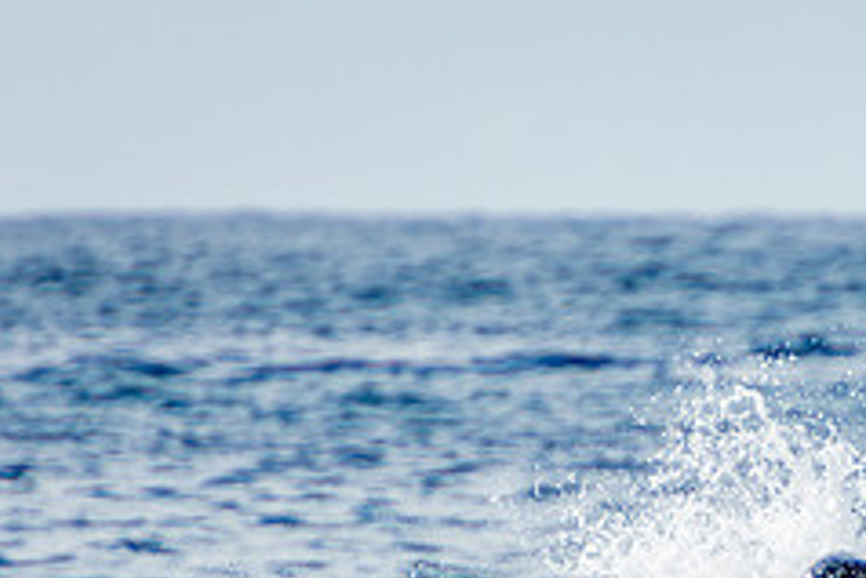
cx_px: 896
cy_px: 661
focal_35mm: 1581
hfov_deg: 1.3
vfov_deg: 0.9
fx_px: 38053
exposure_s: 1/2000
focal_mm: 400
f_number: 5.6
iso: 280
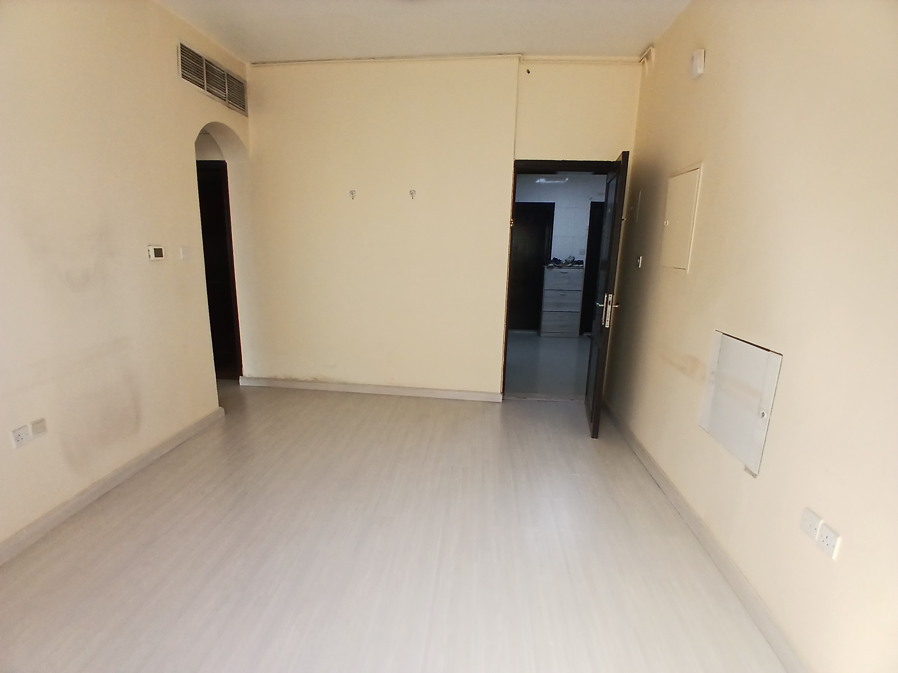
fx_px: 441
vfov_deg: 74.7
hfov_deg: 91.0
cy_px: 336
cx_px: 449
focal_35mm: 17
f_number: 2.2
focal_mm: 1.4
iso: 100
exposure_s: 1/50
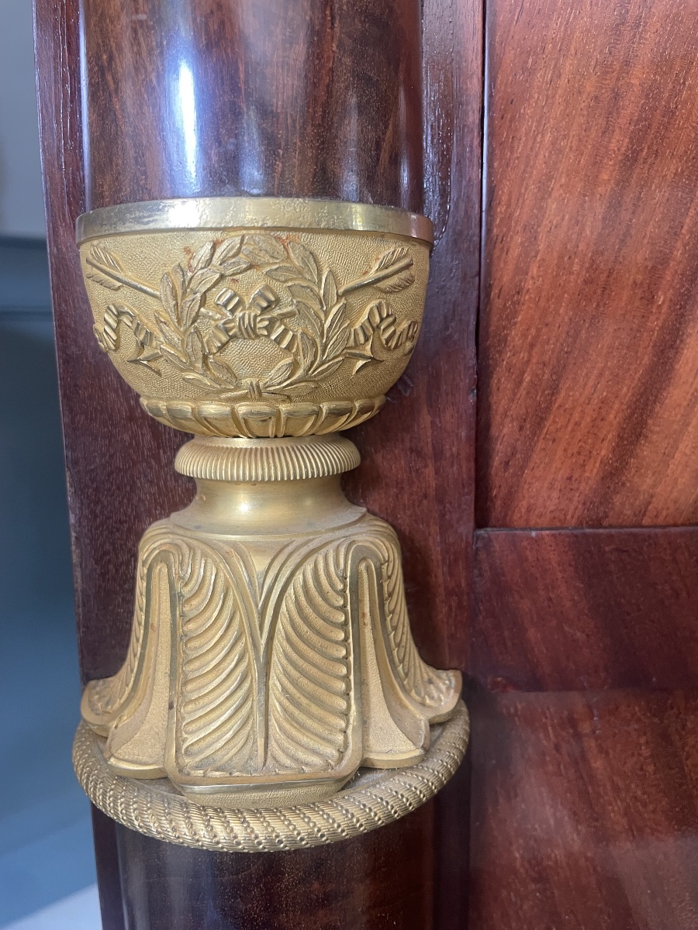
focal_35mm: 26
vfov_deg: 67.3
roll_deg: +2.1
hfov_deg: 53.1
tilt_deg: -9.8
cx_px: 349
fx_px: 699
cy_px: 465
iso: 160
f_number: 1.6
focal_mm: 4.2
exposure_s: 1/60
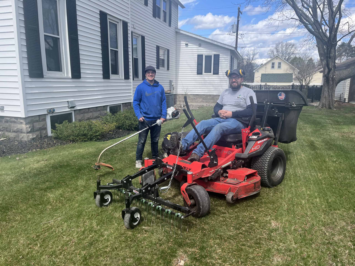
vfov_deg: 53.1
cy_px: 133
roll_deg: -0.2
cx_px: 178
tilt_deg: -12.3
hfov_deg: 67.3
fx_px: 267
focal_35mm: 26
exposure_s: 1/1776
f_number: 1.6
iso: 50
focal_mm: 5.1
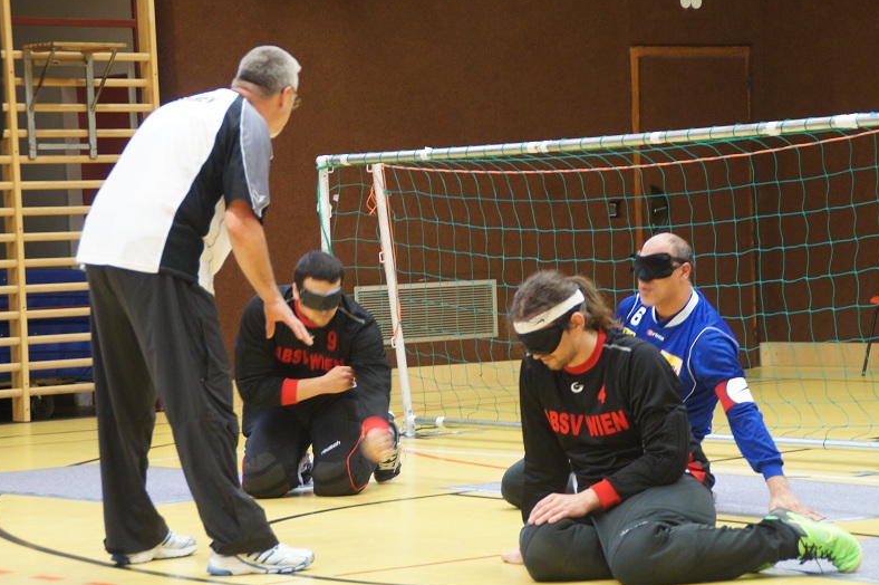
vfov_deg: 10.0
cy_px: 290
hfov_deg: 15.0
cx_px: 438
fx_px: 3342
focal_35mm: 137
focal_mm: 90
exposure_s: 1/20
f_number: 5.6
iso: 1600
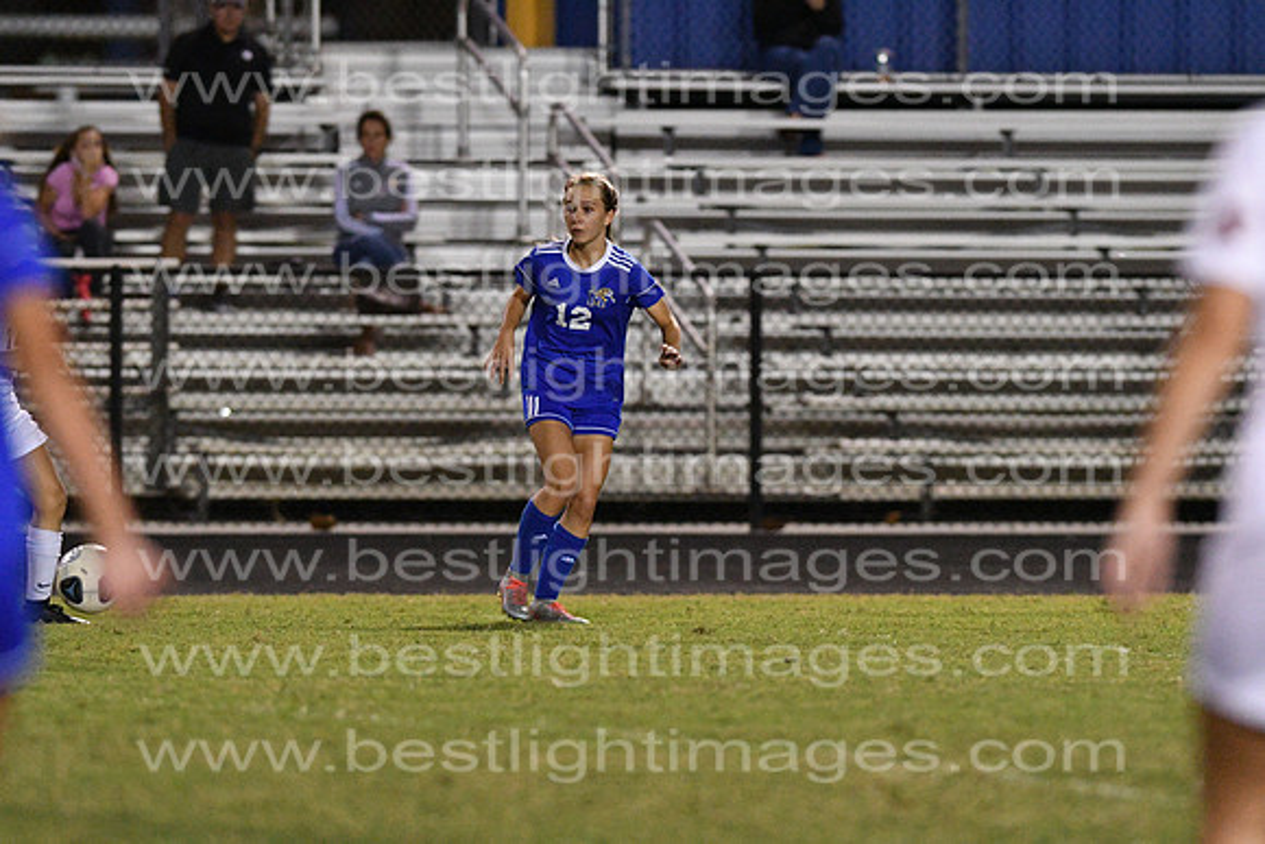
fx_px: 15815
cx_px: 632
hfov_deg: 4.6
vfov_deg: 3.1
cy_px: 422
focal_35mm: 450
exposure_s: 1/640
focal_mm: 300
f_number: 3.5
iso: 10000
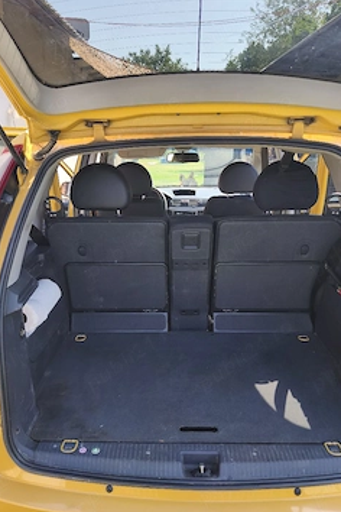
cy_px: 260
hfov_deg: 47.9
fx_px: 384
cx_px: 162
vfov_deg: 67.4
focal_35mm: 27
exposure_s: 1/182
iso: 50
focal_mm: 6.18
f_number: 1.65
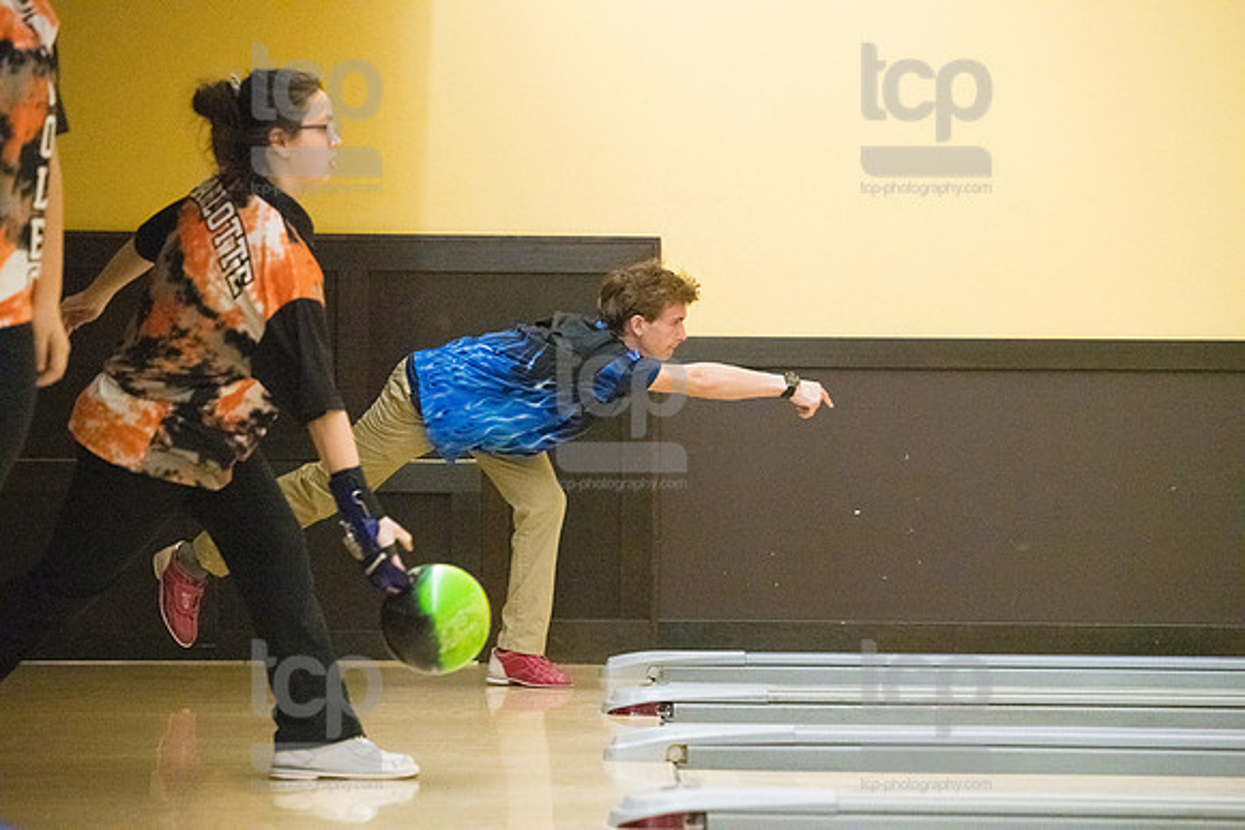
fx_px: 5361
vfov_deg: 8.9
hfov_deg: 13.2
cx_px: 622
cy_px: 415
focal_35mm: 155
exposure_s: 1/1000
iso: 10000
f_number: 4.5
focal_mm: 155
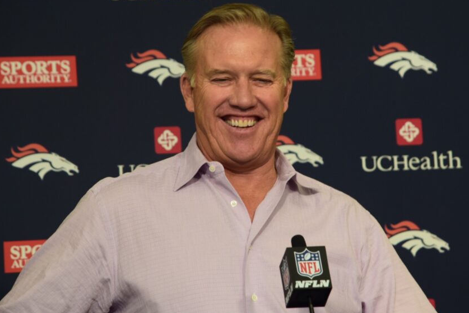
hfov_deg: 7.2
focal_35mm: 285
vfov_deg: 4.8
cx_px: 253
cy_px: 144
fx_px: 3708
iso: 560
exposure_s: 1/30
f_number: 7.1
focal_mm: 155
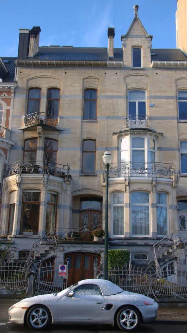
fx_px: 348
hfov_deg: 30.0
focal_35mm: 40
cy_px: 167
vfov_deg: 51.0
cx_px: 105
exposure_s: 1/100
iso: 200
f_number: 9
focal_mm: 25
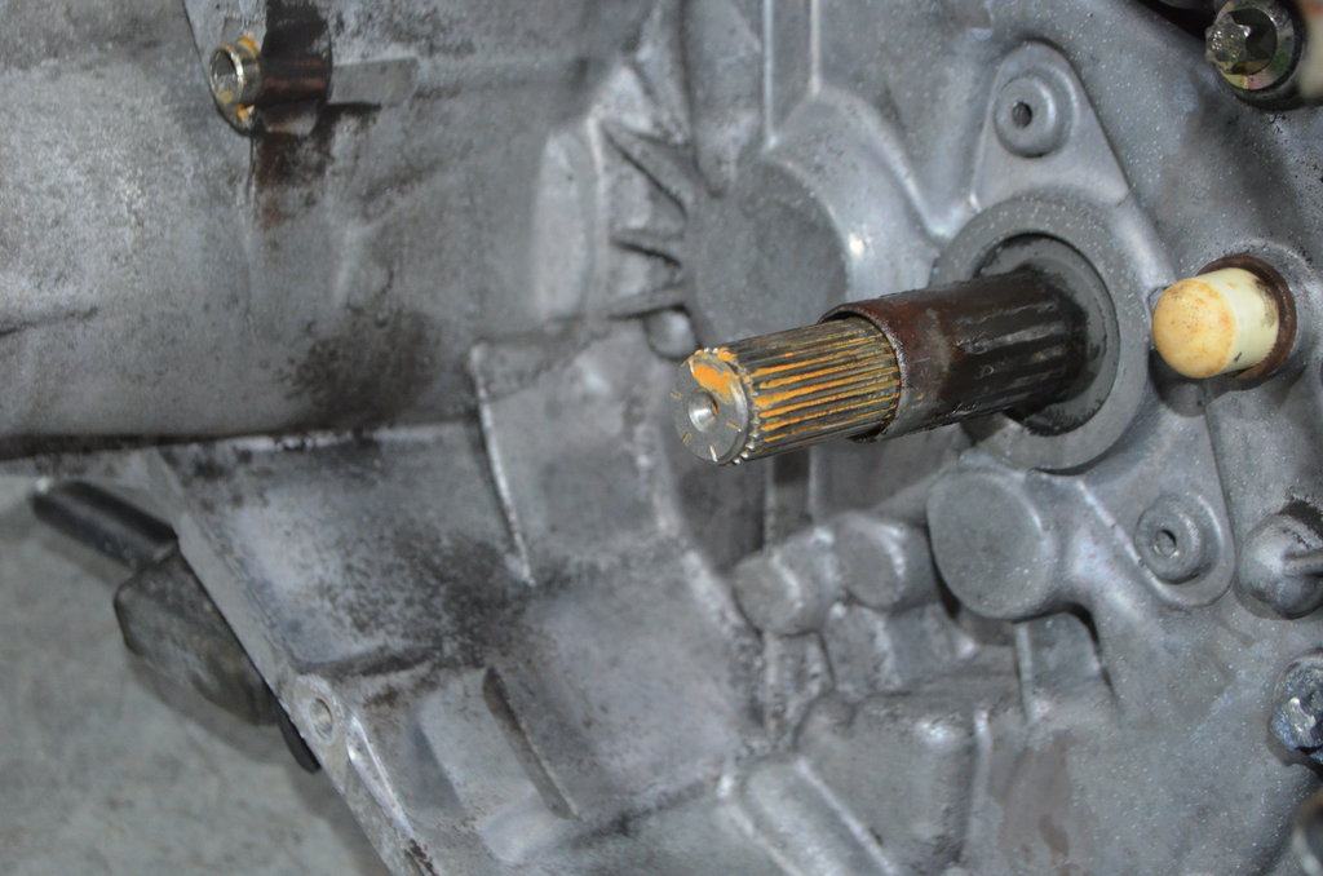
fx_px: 2090
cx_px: 662
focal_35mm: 57
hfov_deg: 35.1
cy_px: 438
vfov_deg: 23.7
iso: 2500
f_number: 5
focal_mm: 38
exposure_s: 1/60
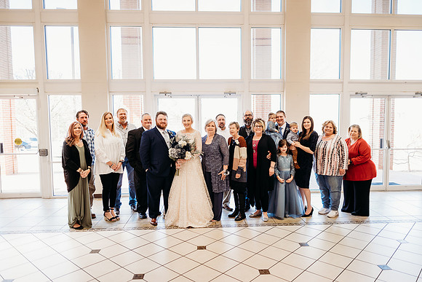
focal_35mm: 25
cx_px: 217
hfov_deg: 70.8
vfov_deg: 50.8
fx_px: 297
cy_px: 141
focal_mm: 24
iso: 500
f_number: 2.5
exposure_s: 1/160
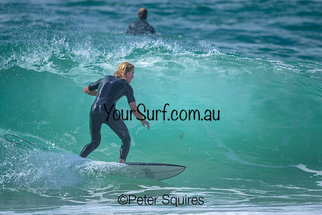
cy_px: 111
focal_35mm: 1099
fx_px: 9832
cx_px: 144
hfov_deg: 1.9
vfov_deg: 1.3
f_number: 6.3
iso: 320
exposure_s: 1/2000
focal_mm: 800
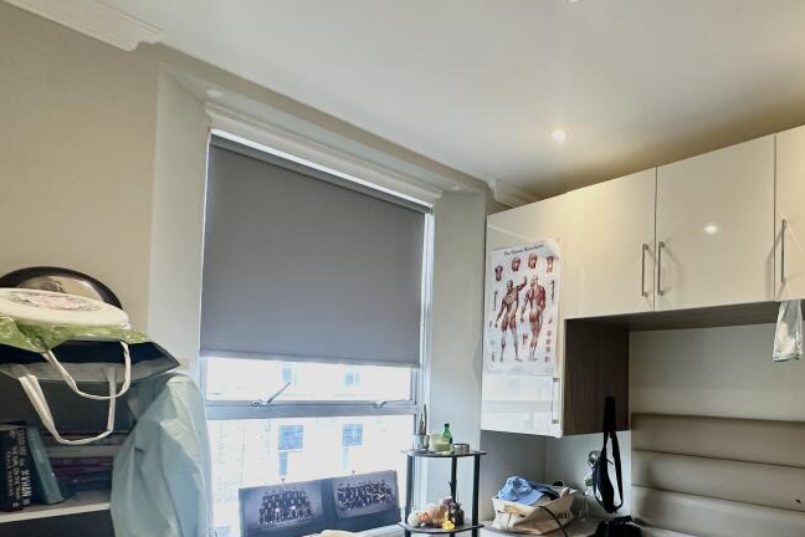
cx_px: 614
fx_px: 514
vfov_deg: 53.4
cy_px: 380
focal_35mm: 23
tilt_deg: +2.2
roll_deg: -1.3
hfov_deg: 70.4
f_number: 2.2
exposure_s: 1/100
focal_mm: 2.22
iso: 160
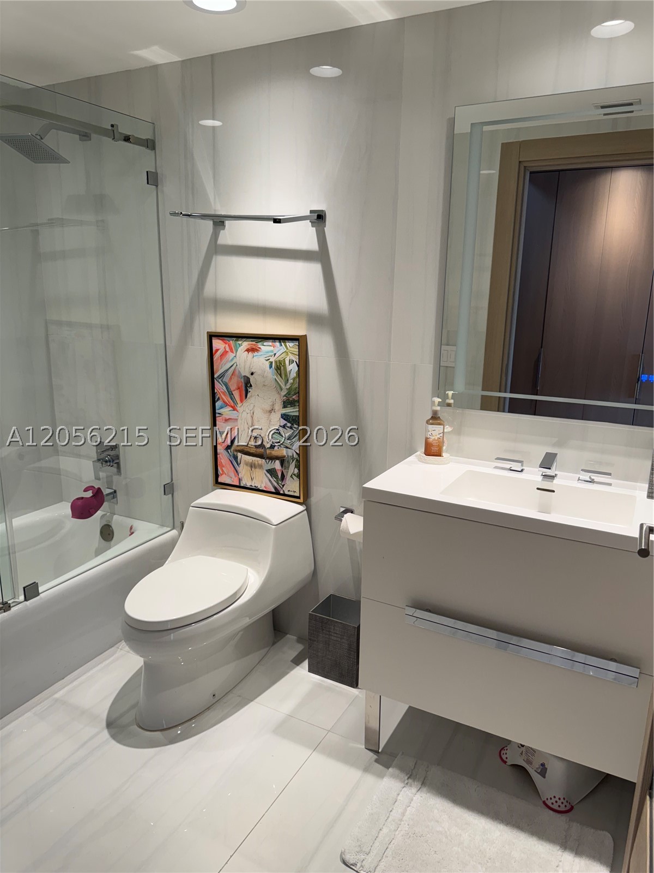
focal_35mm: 24
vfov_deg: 71.6
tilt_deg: -13.7
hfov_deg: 56.8
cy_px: 436
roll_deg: -0.2
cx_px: 327
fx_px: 605
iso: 64
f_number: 1.78
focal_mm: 6.76
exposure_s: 1/156
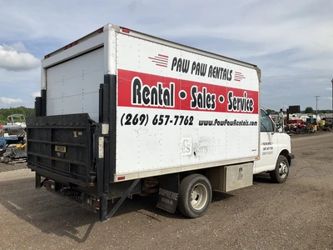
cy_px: 125
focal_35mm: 29
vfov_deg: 48.2
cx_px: 166
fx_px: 279
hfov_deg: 61.7
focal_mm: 3
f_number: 1.8
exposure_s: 1/3125
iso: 25
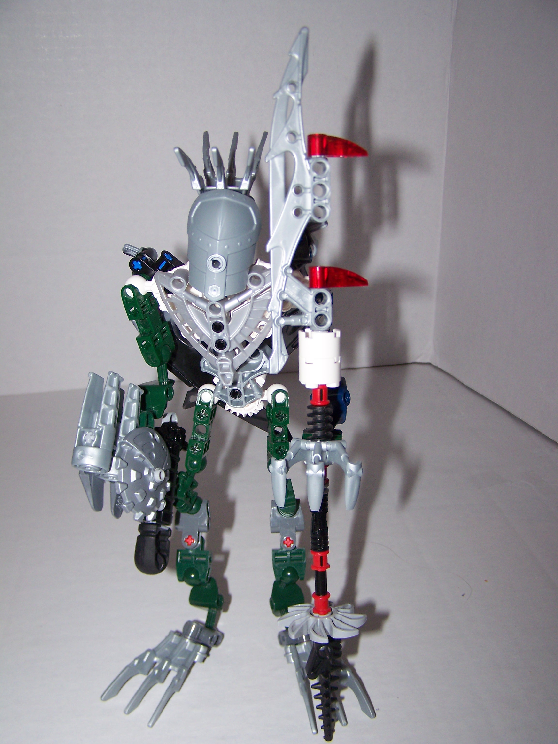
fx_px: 817
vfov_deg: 49.0
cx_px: 279
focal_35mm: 38
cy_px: 372
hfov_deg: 37.7
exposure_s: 1/60
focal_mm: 6.3
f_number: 2.8
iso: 80
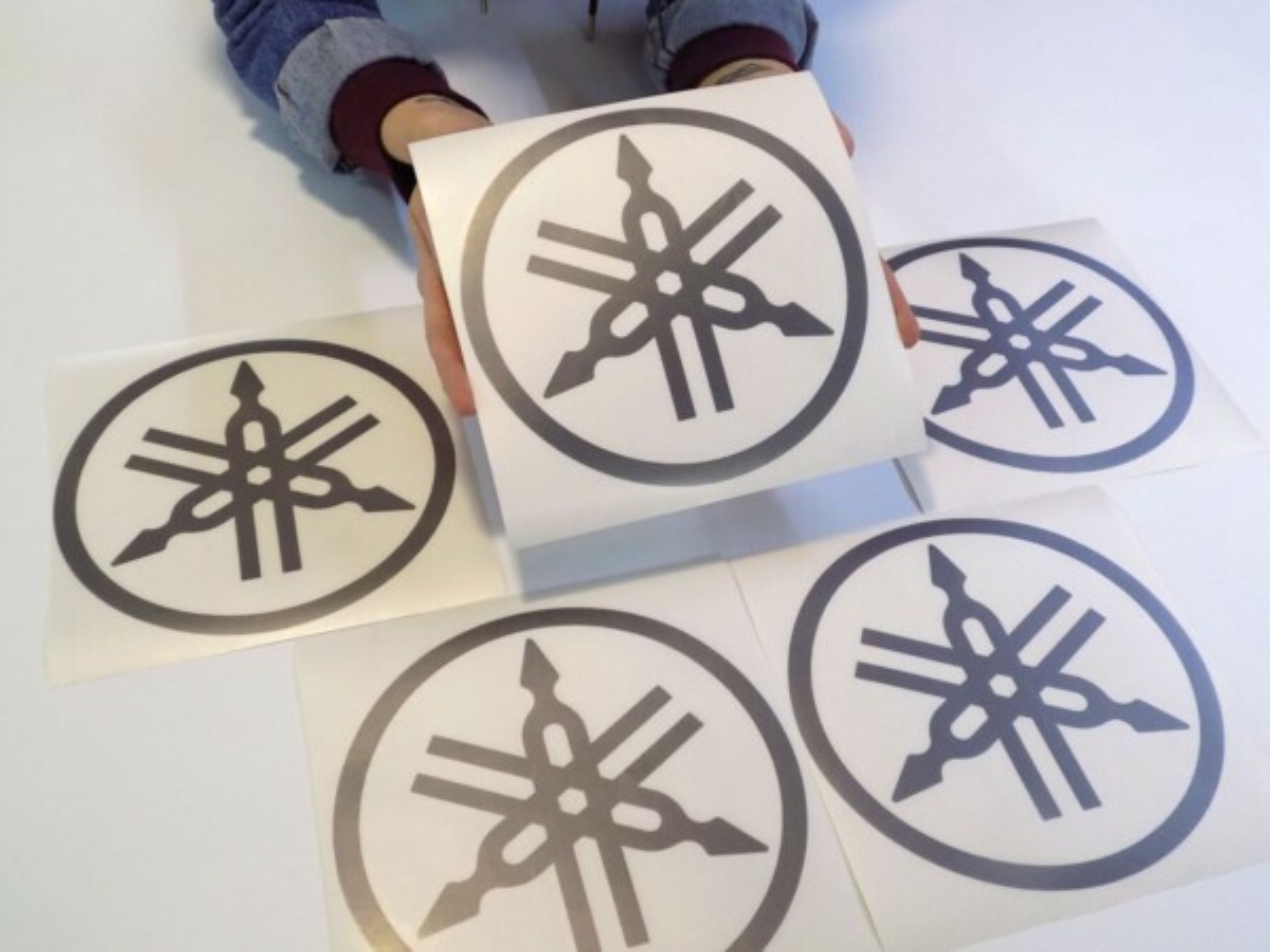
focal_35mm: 34
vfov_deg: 41.8
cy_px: 476
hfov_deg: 54.0
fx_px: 1247
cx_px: 635
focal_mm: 6.1
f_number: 3.4
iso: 220
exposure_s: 1/30
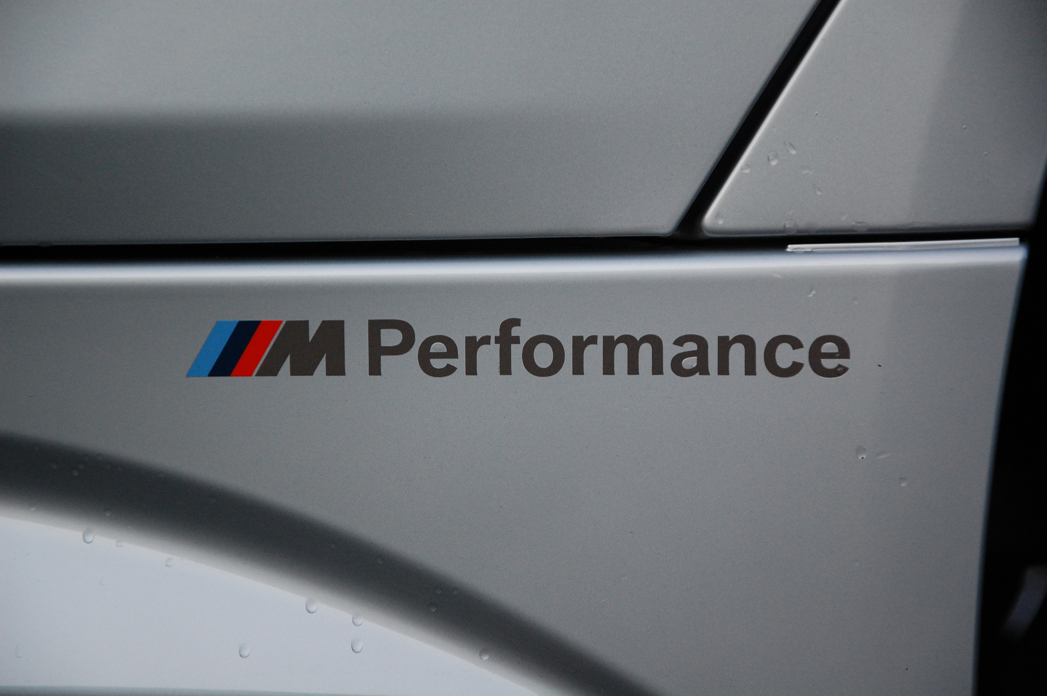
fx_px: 4577
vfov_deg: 8.7
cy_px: 348
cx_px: 524
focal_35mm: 158
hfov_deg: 13.1
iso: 800
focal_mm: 105
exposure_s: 1/400
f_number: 5.6
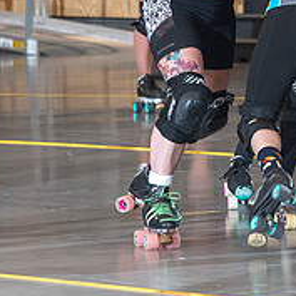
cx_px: 231
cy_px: 36
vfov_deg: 3.1
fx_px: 5398
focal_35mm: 558
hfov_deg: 3.1
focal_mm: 200
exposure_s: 1/160
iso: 640
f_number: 6.3
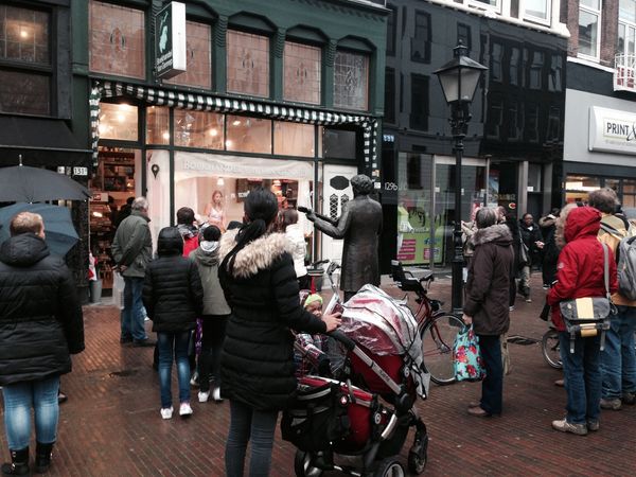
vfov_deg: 42.9
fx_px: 606
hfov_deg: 55.4
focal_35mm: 33
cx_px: 318
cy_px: 238
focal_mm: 4.12
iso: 100
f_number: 2.4
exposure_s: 1/20
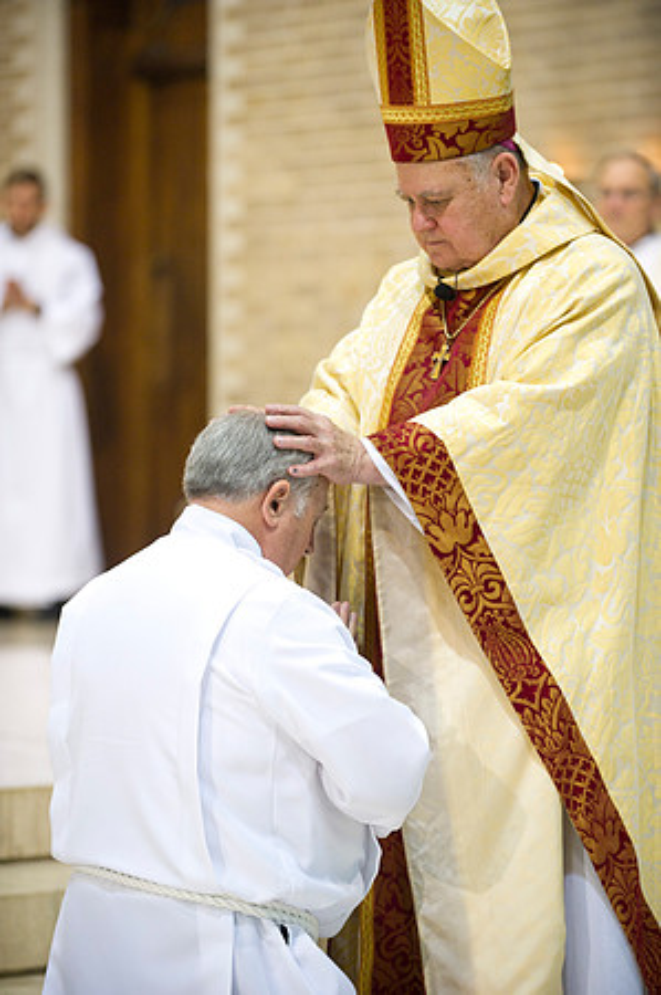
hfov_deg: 10.1
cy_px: 498
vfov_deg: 15.2
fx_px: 3726
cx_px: 330
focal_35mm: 135
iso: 2000
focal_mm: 135
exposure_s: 1/125
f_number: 2.8
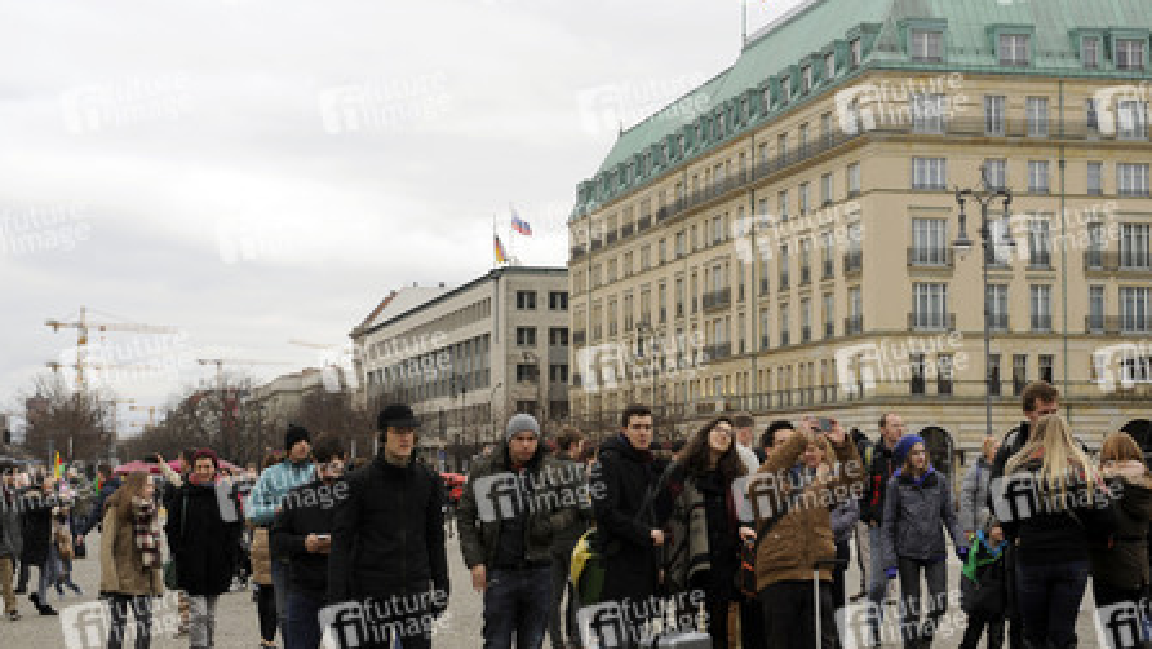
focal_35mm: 74
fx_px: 2261
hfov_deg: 28.6
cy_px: 297
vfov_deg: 16.3
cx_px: 573
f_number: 5.6
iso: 250
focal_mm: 70
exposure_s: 1/250
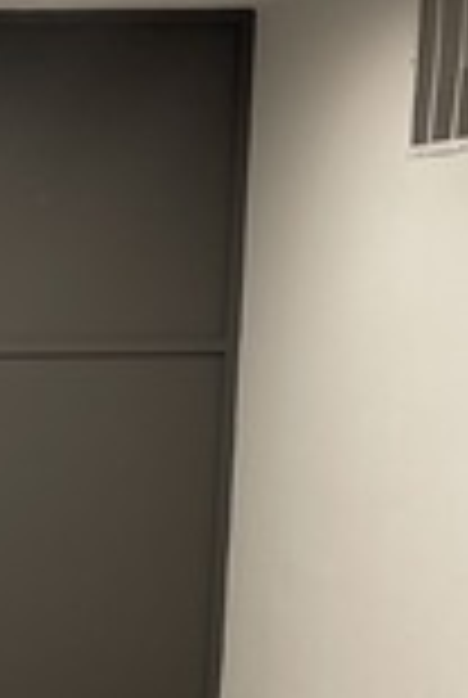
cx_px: -342
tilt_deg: -12.5
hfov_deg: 11.1
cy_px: 772
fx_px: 2252
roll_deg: +0.5
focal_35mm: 116
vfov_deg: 17.0
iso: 125
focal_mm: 5.1
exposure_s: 1/60
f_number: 1.6
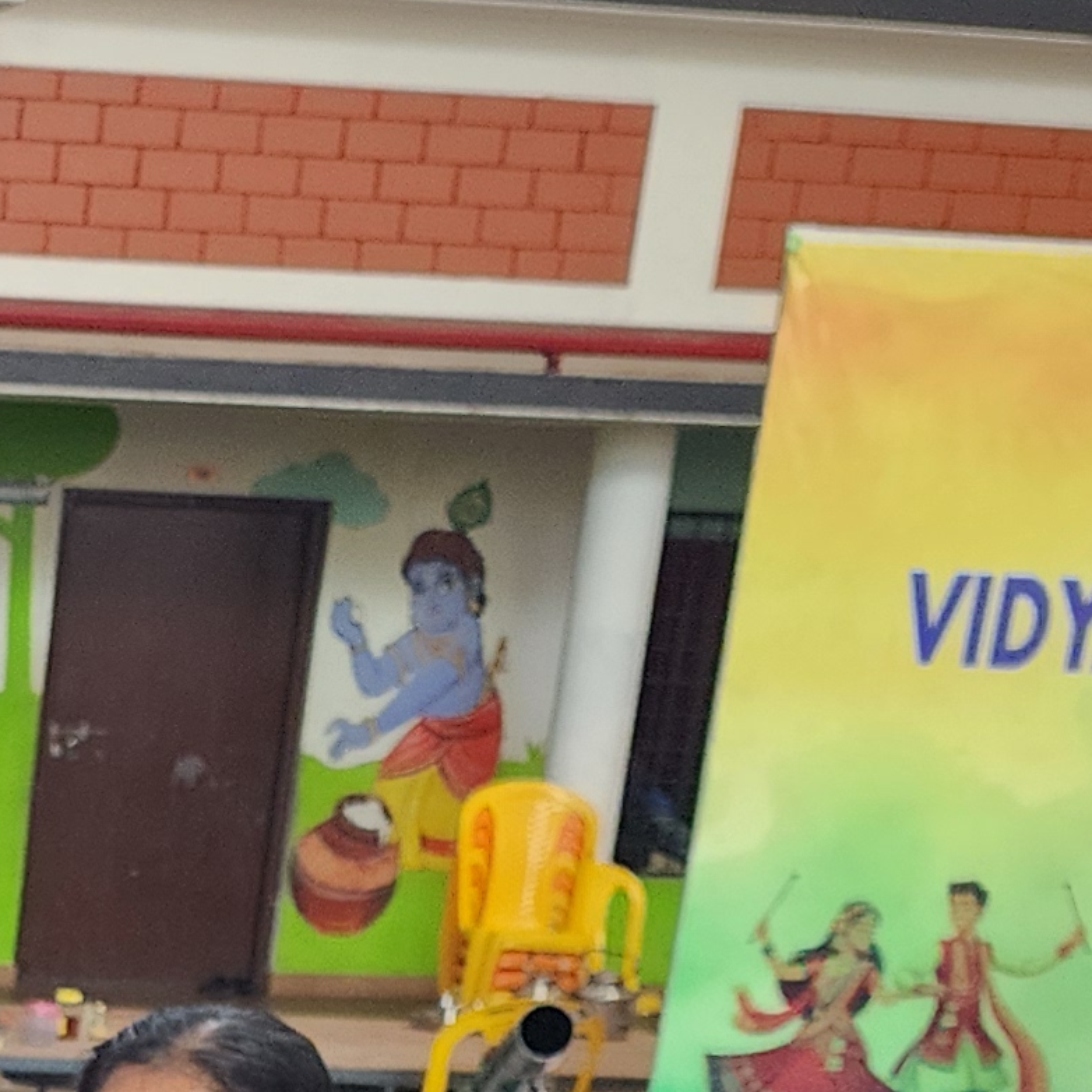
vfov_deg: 14.6
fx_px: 3712
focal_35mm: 104
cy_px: 1986
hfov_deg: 15.4
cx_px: -573
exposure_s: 1/180
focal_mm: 6.4
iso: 200
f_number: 1.8
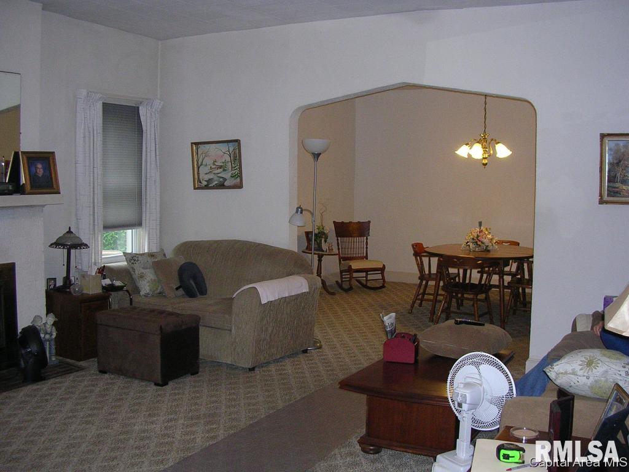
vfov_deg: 37.7
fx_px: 690
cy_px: 236
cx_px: 314
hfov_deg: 49.0
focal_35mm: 38
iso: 149
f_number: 2.8
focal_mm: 5.8
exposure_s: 1/60.1
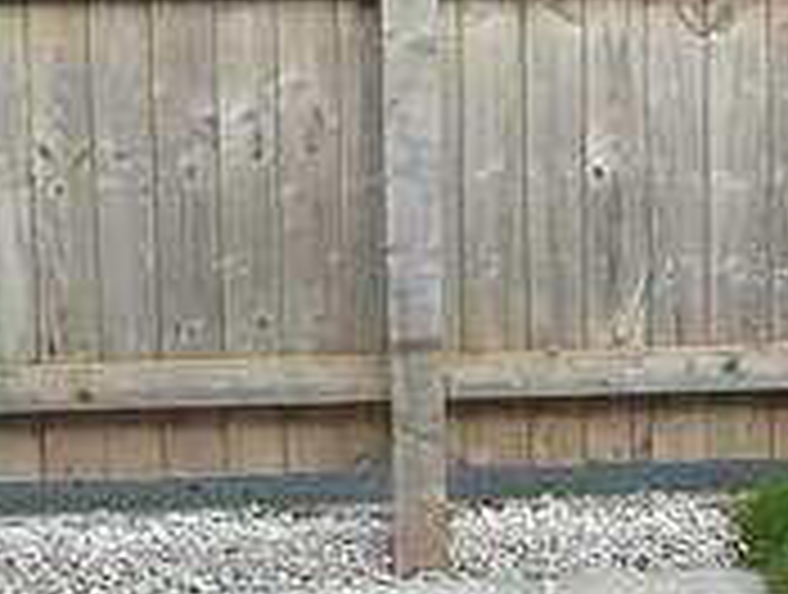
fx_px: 3330
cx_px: 1076
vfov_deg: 10.1
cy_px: 639
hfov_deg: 13.0
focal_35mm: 146
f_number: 4
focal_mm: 4.1
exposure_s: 1/160
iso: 100
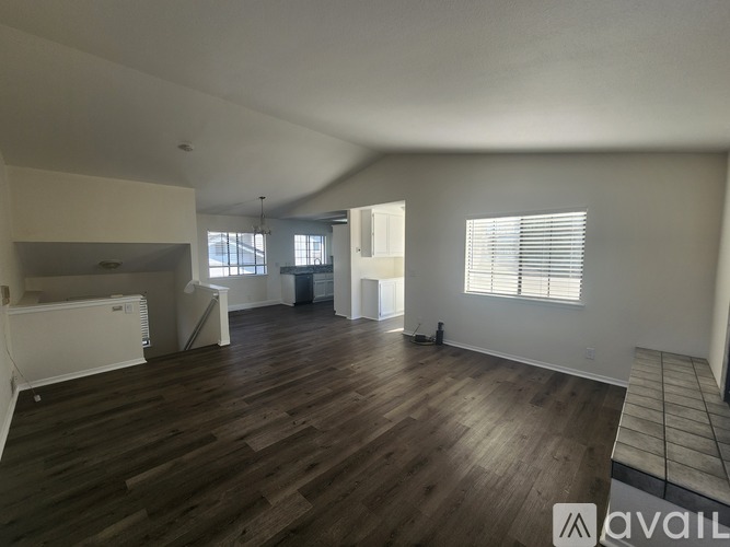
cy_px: 274
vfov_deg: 89.9
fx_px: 274
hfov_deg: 106.2
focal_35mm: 13
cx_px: 365
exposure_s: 1/193
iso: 50
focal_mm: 2.2
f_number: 2.2
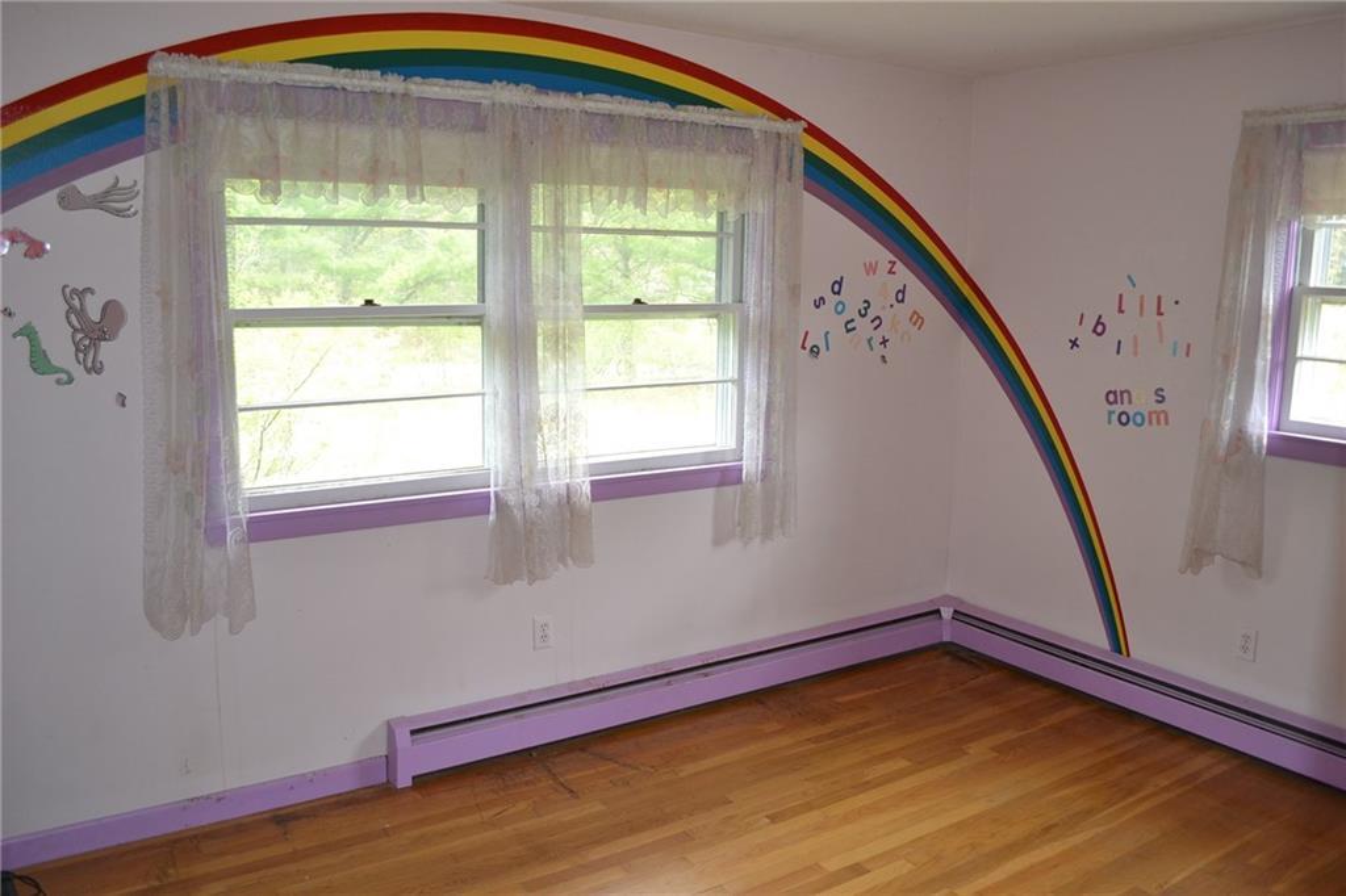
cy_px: 448
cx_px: 673
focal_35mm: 27
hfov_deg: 67.4
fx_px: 1009
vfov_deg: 47.9
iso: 400
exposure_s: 1/80
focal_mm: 18
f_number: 4
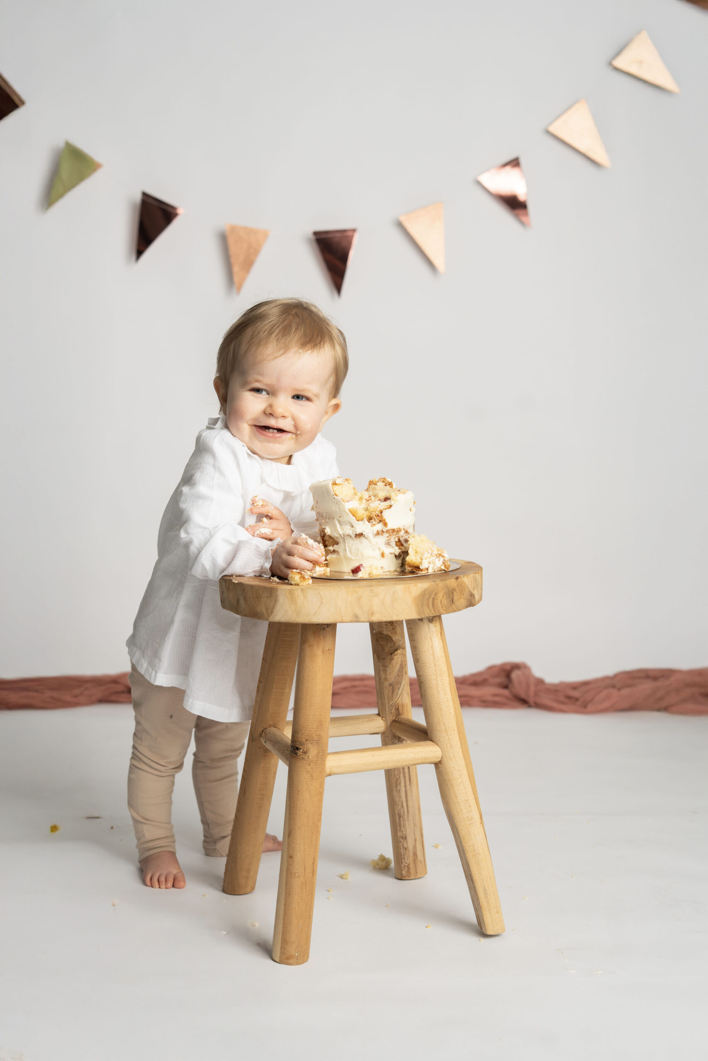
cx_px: 354
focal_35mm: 50
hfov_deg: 27.0
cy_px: 530
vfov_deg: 39.6
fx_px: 1475
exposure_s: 1/200
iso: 250
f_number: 4
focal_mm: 50
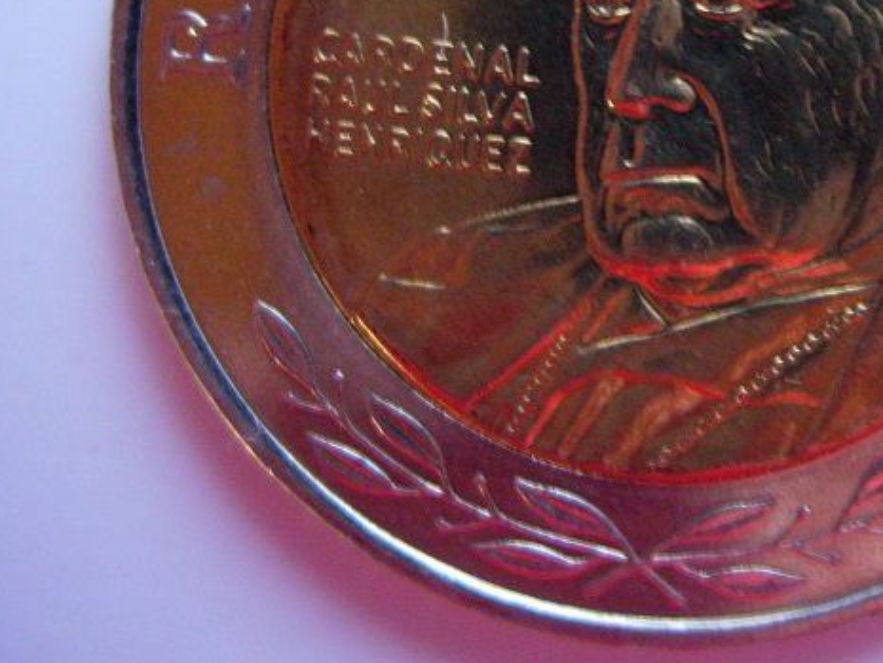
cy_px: 110
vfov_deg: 20.7
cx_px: 684
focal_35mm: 70
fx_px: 1786
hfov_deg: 27.3
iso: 200
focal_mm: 7.8
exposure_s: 1/26.9
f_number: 2.8
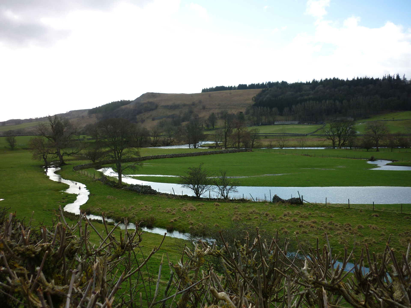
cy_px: 154
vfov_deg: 42.9
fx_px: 392
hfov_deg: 55.4
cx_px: 206
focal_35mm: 33
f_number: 2.8
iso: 80
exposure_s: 1/500
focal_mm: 5.5
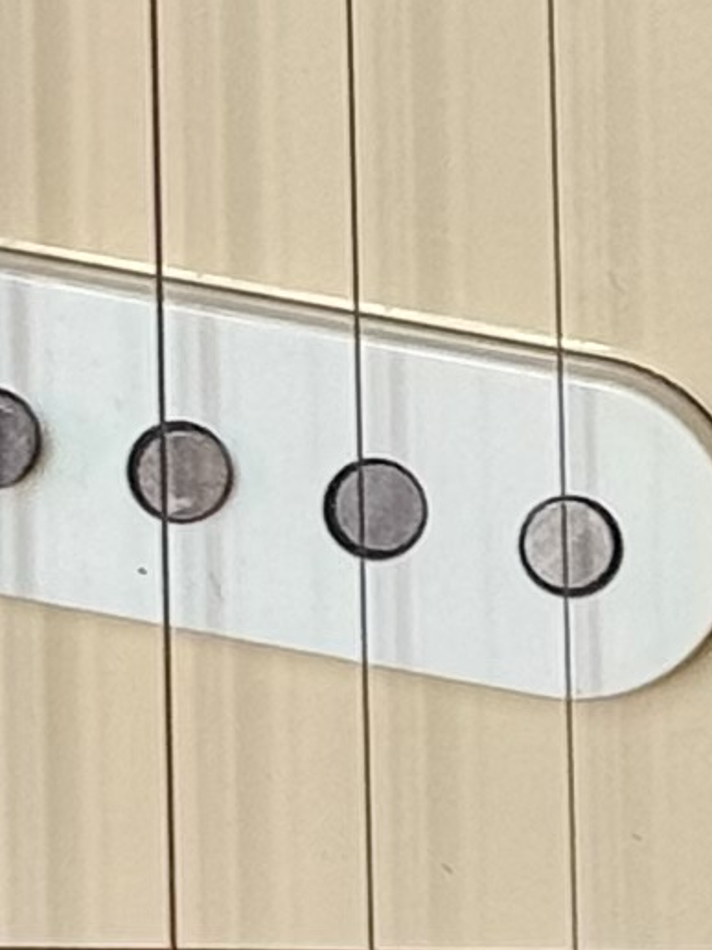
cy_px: -138
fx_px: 10284
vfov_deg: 5.3
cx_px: 765
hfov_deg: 4.0
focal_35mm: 375
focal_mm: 6.76
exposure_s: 1/50
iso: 50
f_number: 1.78
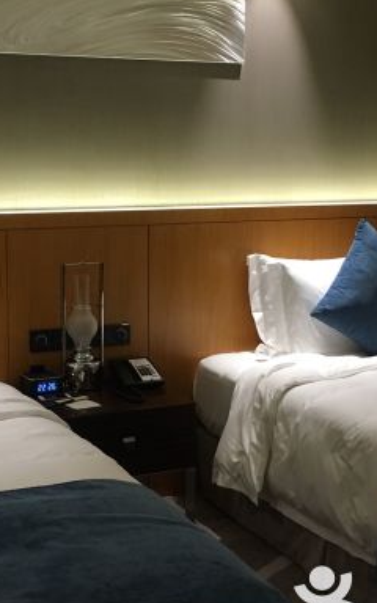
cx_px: 138
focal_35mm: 56
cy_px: 272
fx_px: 921
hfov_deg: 23.1
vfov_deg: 36.2
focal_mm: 4.15
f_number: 2.2
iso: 160
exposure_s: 1/33
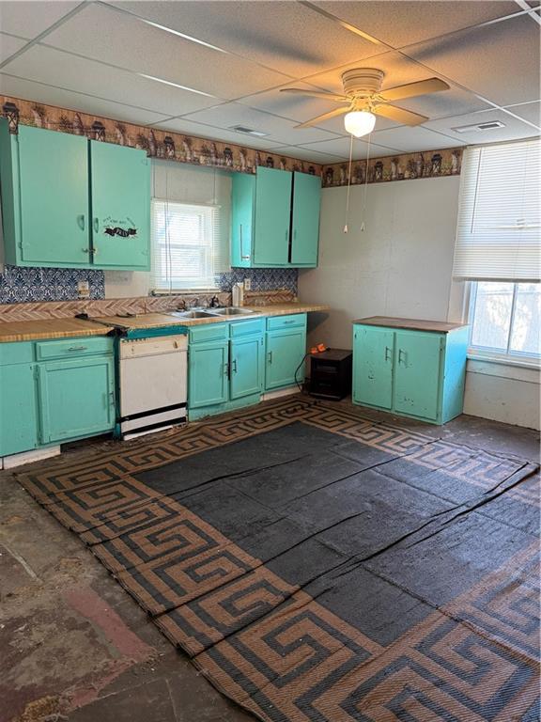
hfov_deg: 56.8
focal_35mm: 24
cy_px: 361
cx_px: 270
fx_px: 500
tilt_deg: -11.4
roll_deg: -2.7
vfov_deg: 71.6
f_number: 1.78
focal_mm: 6.76
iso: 250
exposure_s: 1/60
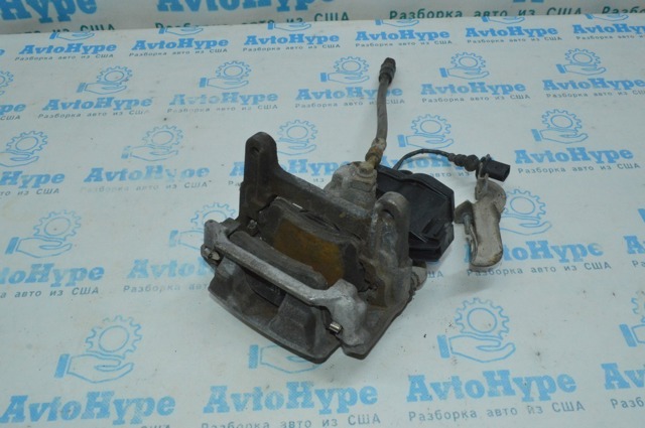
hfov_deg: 62.0
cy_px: 214
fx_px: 537
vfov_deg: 43.5
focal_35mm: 30
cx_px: 322
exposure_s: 1/125
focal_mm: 20
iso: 4000
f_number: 16
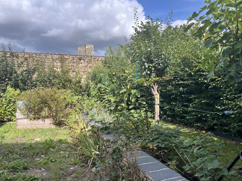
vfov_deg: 51.4
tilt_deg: -5.1
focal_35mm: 27
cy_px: 93
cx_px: 117
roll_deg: -1.3
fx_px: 189
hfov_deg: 65.3
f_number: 1.6
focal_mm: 5.1
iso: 50
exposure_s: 1/1355
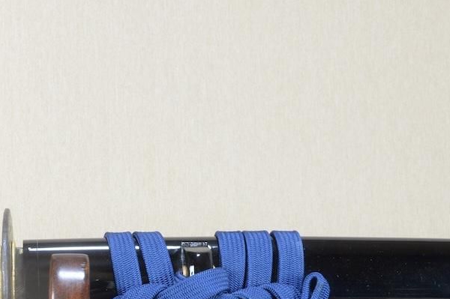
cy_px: 275
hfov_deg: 27.3
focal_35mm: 70
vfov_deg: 19.0
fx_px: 874
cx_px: 8
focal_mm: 20
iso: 400
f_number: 11
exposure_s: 1/1.6
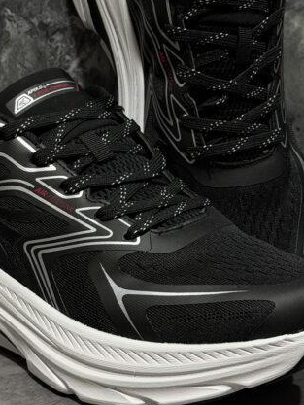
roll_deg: +0.3
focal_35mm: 92
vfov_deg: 21.2
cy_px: 145
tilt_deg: -10.3
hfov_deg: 16.1
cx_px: 117
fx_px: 1077
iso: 320
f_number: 1.78
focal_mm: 6.76
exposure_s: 1/40
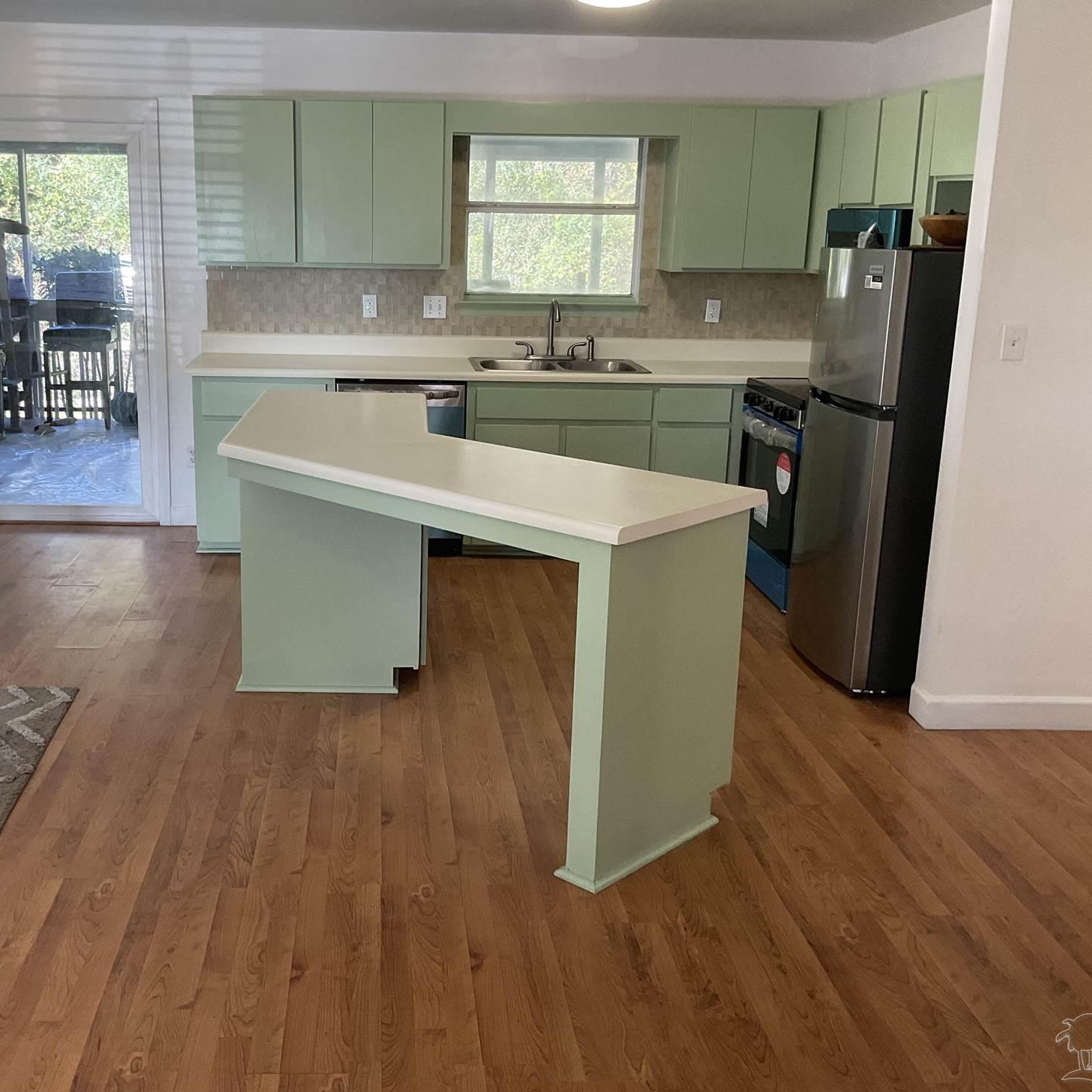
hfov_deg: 45.7
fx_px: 1285
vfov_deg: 46.0
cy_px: 520
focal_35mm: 36
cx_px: 423
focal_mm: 3
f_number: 1.8
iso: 80
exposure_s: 1/60
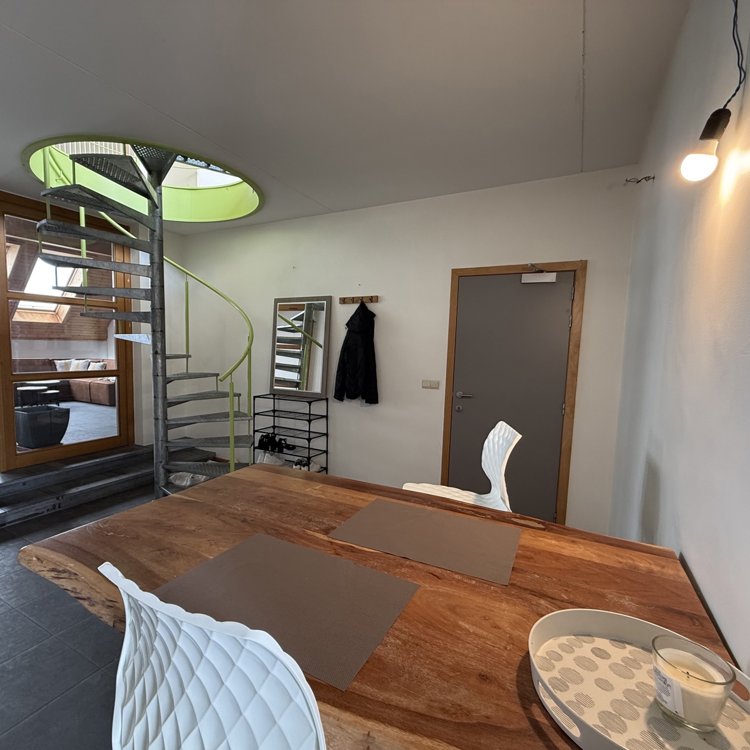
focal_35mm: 17
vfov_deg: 84.0
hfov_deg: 83.9
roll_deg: -1.2
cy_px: 384
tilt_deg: -4.6
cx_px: 354
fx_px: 417
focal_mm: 2.22
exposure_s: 1/50
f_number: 2.2
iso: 200
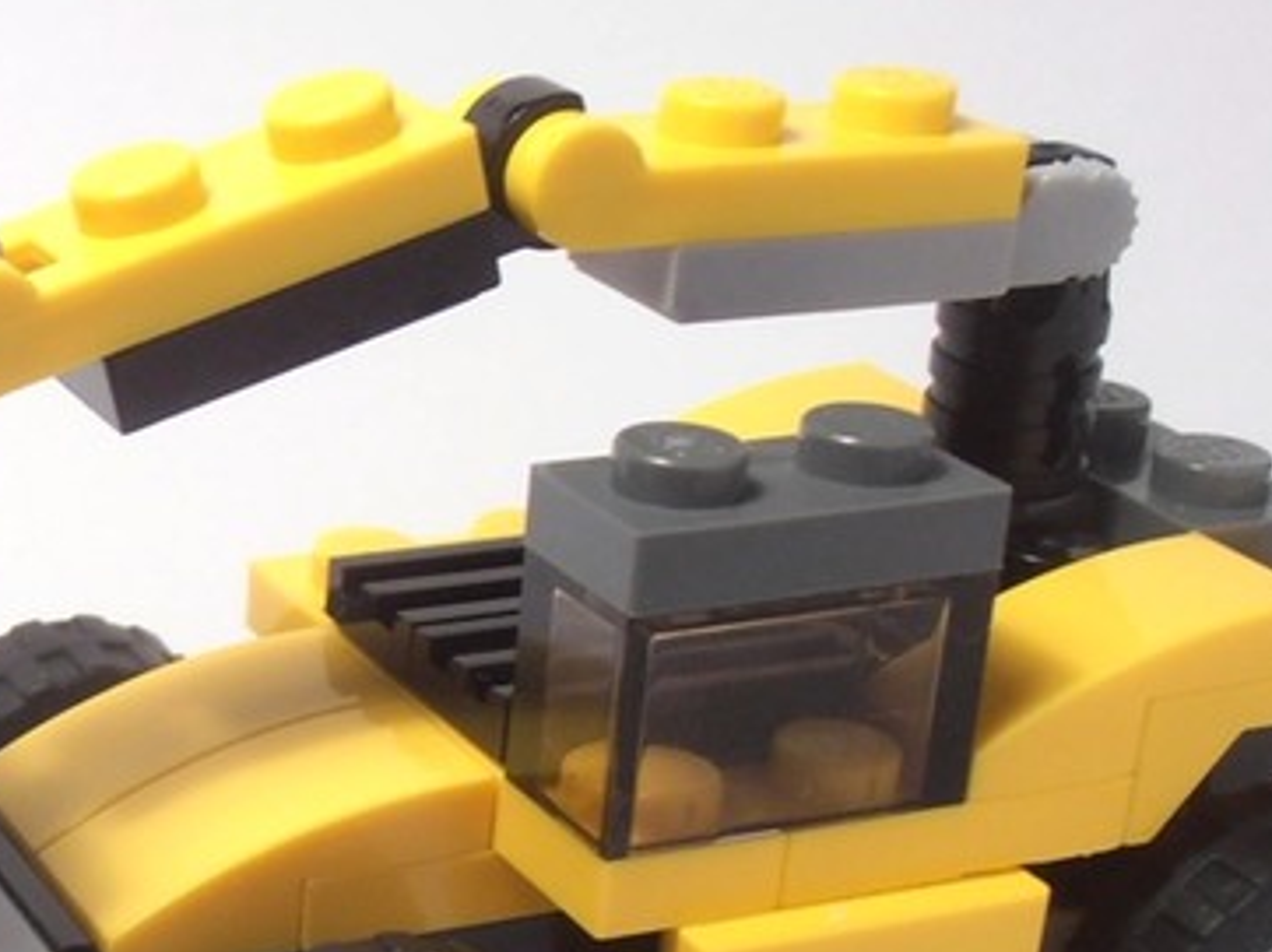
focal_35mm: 92
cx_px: 11
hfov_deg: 20.7
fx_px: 3378
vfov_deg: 15.9
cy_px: 743
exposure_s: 1/50
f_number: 3.9
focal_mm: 6.61
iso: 80
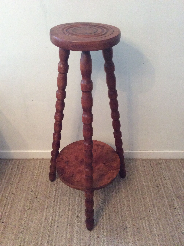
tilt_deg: -37.1
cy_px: 123
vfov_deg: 56.9
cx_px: 92
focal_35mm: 32
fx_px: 227
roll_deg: +0.2
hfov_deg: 44.1
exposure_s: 1/17
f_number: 2.4
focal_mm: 3.3
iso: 250
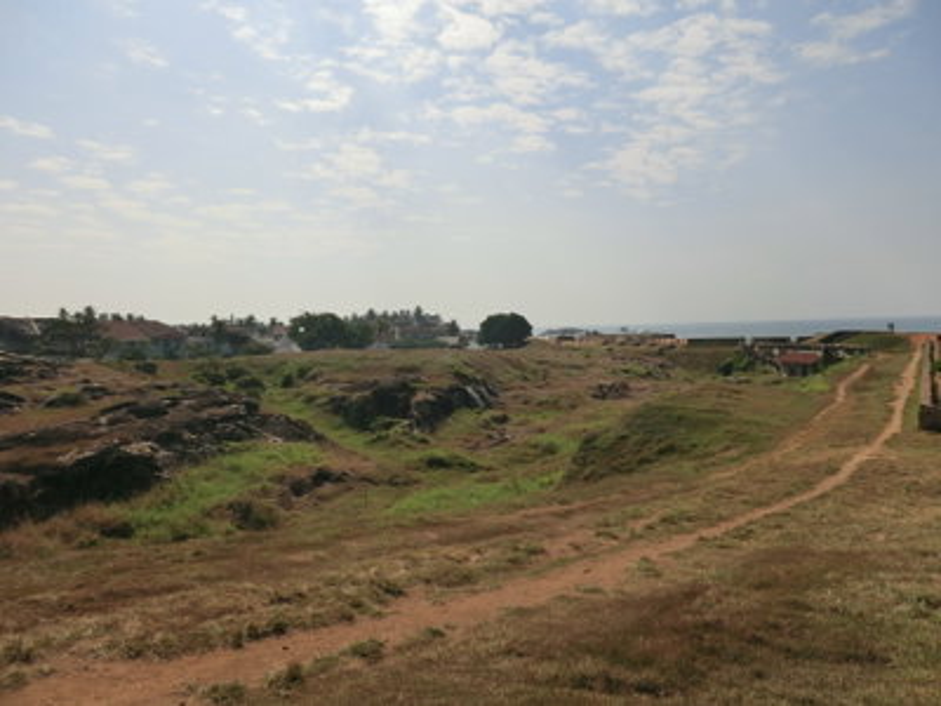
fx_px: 652
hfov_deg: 71.6
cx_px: 470
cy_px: 353
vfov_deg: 56.8
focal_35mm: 24
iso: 80
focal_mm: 4.3
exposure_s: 1/800
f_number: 7.5
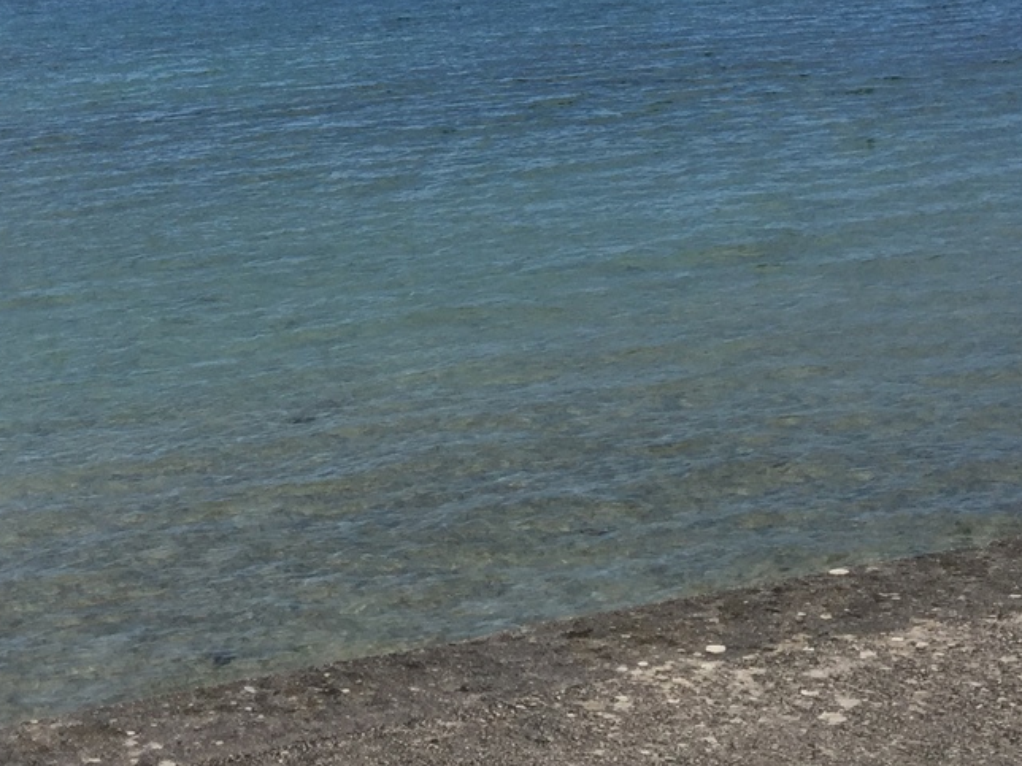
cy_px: -108
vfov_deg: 19.5
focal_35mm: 72
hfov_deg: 26.6
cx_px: 230
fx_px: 2126
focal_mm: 4.15
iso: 32
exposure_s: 1/2825
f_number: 2.2
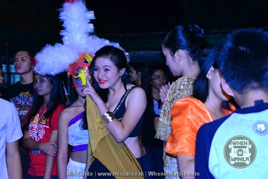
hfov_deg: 27.0
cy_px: 90
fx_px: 558
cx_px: 134
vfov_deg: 18.2
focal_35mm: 75
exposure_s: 1/60
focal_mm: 50
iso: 3200
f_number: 5.6
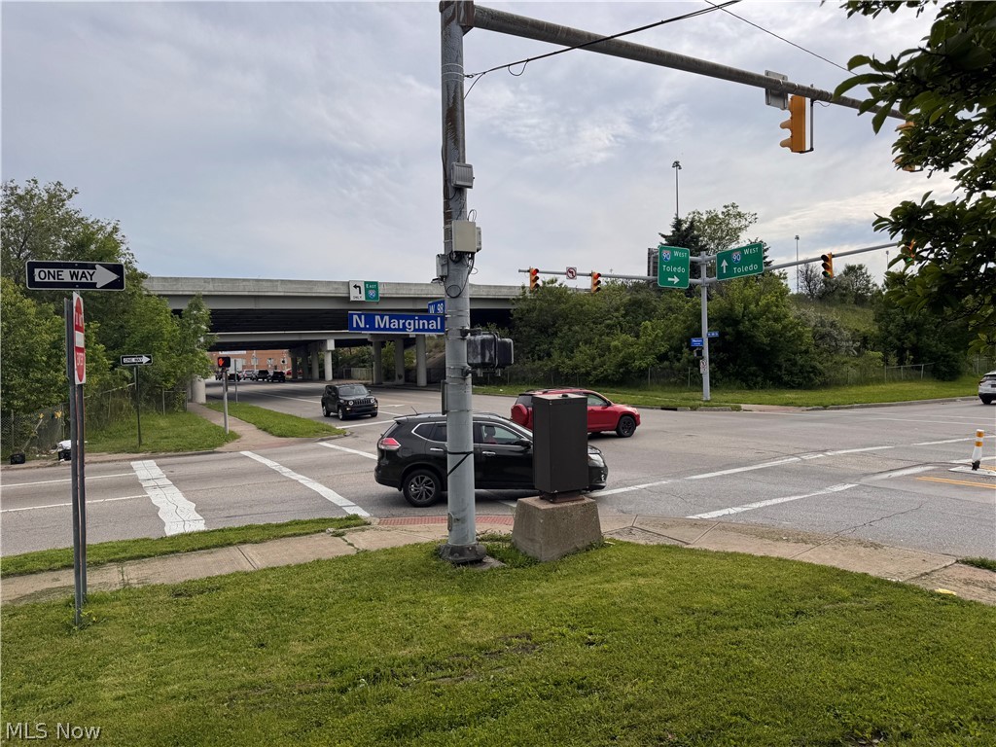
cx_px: 498
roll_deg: +1.7
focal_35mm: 24
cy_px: 374
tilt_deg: -0.8
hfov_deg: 71.6
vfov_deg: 56.8
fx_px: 691
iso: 80
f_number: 1.78
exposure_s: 1/6410
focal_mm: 6.76
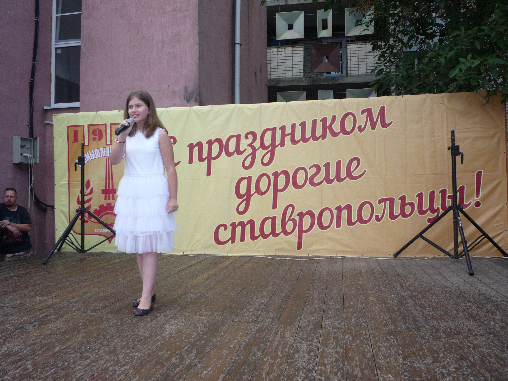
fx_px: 440
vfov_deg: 46.8
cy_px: 190
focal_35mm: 30
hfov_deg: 60.0
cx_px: 254
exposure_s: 1/30
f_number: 3.3
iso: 100
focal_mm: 5.2
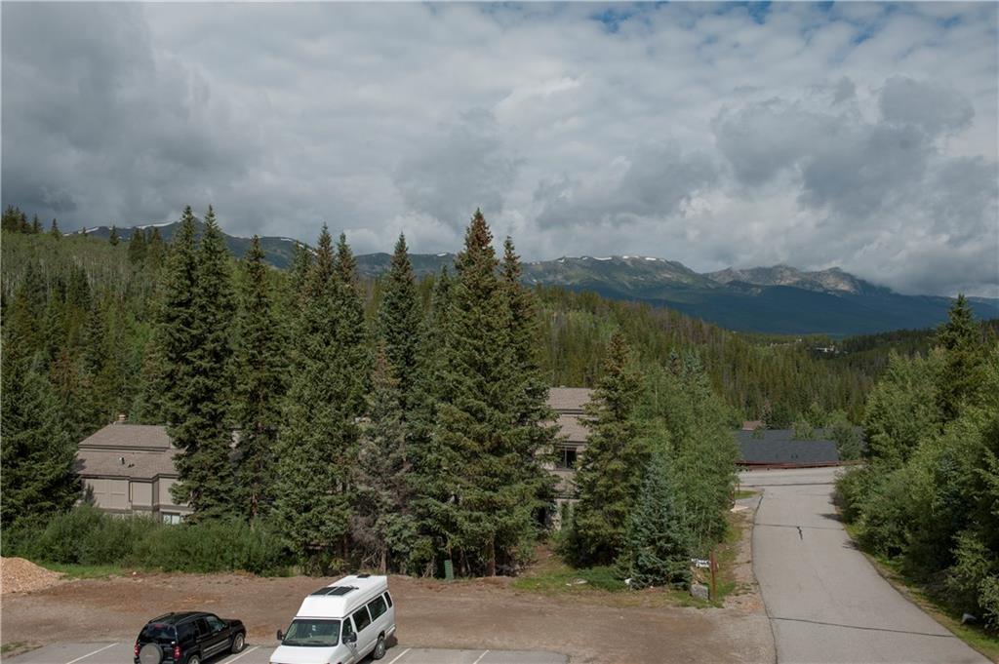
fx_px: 887
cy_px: 332
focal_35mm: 32
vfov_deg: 41.1
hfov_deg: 58.8
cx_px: 500
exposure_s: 1/1250
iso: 250
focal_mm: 32
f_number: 7.1
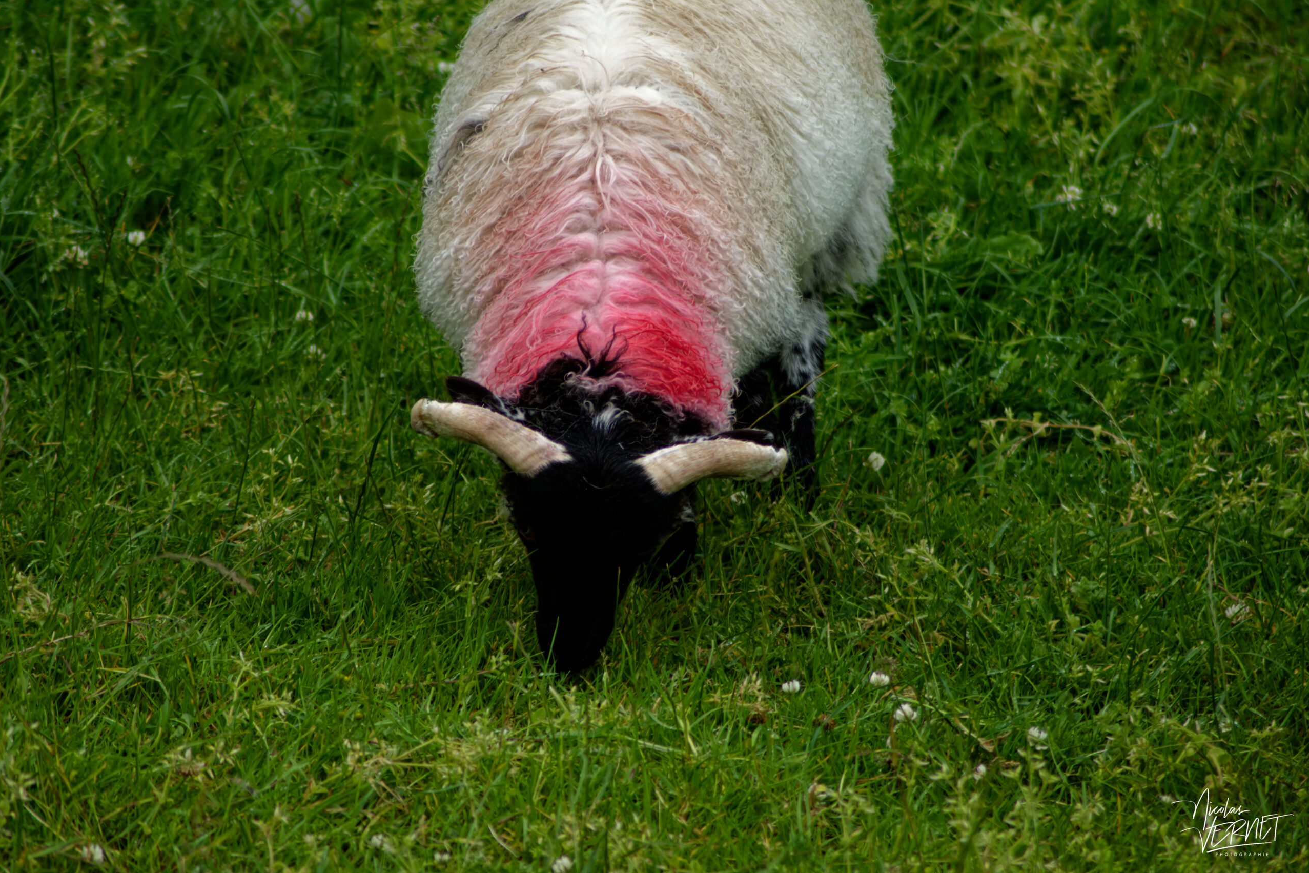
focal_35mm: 451
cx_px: 654
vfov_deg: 3.0
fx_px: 16399
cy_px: 436
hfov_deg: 4.6
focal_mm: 300
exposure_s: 1/1000
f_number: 5.6
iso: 1400
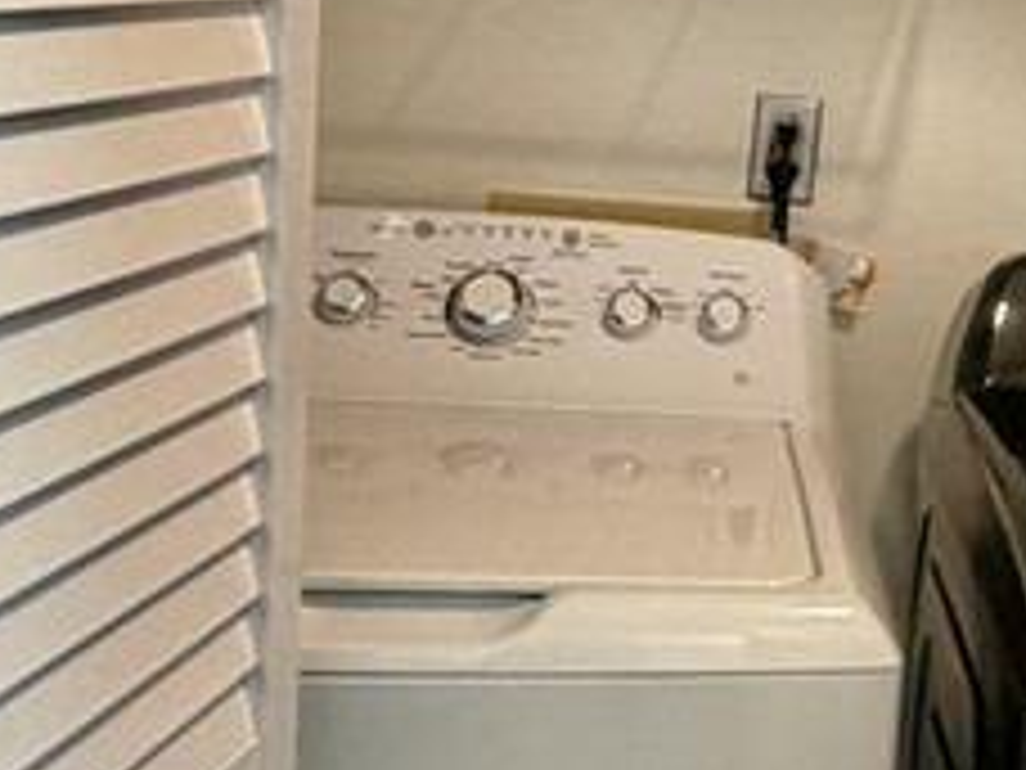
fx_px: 1867
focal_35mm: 63
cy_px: 288
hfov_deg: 28.0
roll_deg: -6.2
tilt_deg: -8.5
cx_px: 1130
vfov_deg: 23.2
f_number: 2.2
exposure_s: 1/60
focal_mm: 2.22
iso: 200
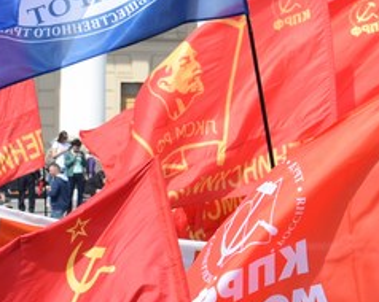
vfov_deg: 5.3
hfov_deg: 6.6
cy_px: 276
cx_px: 357
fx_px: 3261
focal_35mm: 291
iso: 200
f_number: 9
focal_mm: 48
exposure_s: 1/320
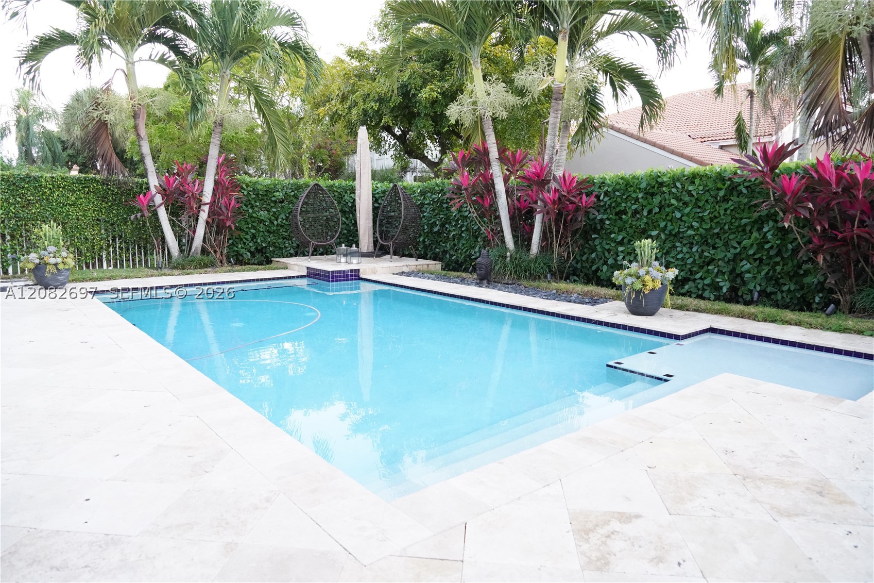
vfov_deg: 53.1
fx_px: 583
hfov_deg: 73.7
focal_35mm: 24
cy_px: 292
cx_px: 437
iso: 5000
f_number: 5
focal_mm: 24
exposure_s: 1/160
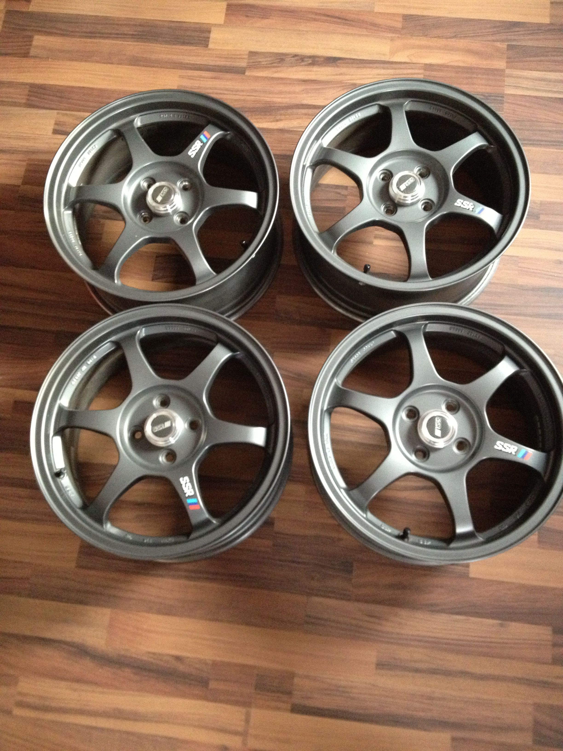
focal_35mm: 35
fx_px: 759
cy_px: 376
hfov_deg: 40.7
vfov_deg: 52.6
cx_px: 282
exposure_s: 1/15
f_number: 2.4
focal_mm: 4.28
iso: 500
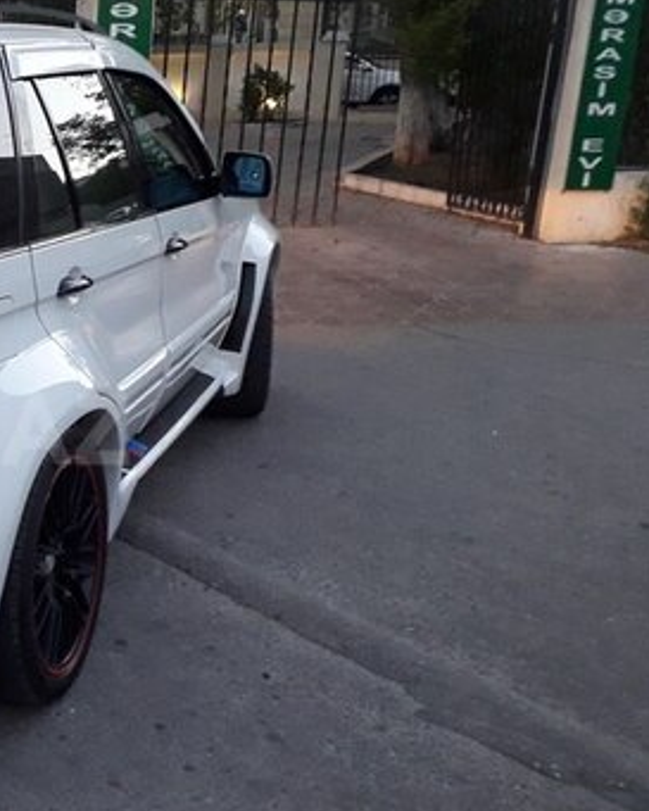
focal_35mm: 51
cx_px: -114
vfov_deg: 36.6
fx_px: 1224
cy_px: 429
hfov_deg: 26.6
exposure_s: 1/33
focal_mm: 3.6
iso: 200
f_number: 1.9
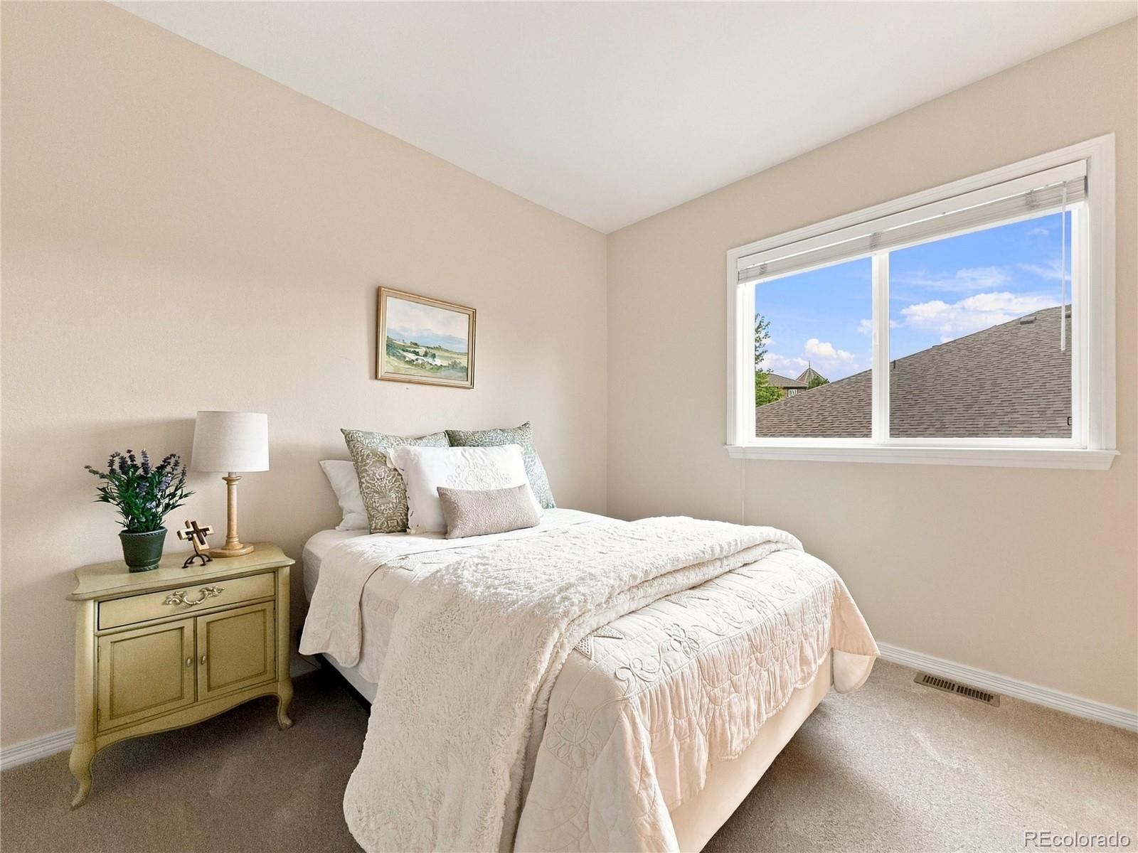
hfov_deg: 102.1
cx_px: 569
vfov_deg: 85.7
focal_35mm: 14
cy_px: 426
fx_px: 460
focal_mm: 2.2
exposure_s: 1/120
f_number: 2.2
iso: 640
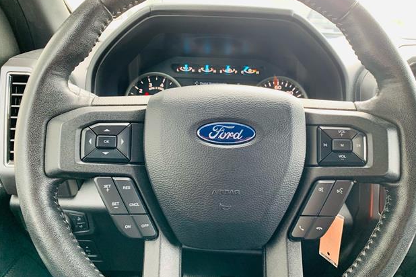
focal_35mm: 28
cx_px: 213
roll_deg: -0.7
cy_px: 130
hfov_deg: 65.5
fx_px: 324
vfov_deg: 46.4
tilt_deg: -16.9
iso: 100
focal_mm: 4.25
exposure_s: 1/62
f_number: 1.8
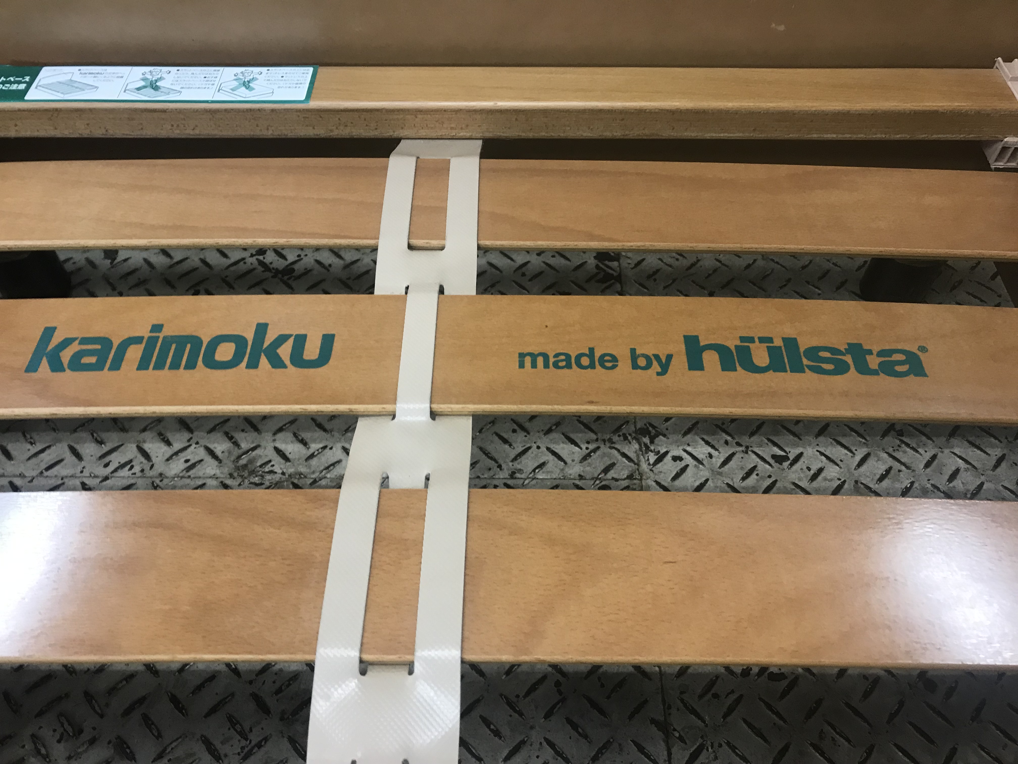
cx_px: 509
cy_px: 382
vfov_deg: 49.7
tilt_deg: -52.2
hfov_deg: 63.4
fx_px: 823
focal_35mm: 28
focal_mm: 3.99
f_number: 1.8
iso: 40
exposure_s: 1/20
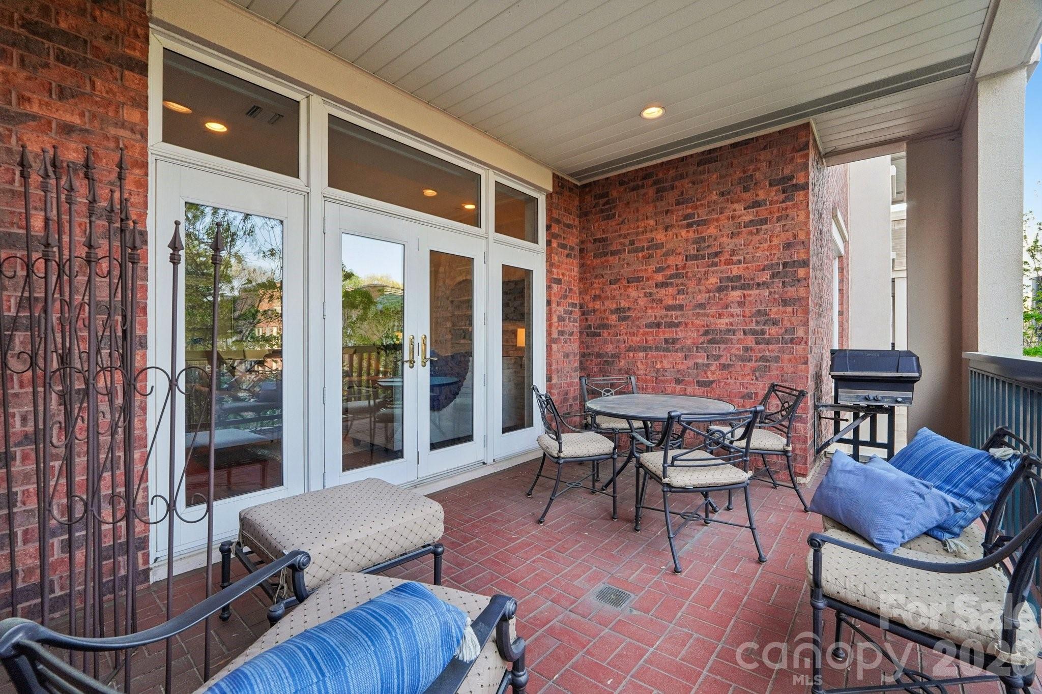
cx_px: 521
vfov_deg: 77.3
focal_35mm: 15
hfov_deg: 100.4
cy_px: 347
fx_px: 434
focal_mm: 10
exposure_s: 1/15
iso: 400
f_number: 8
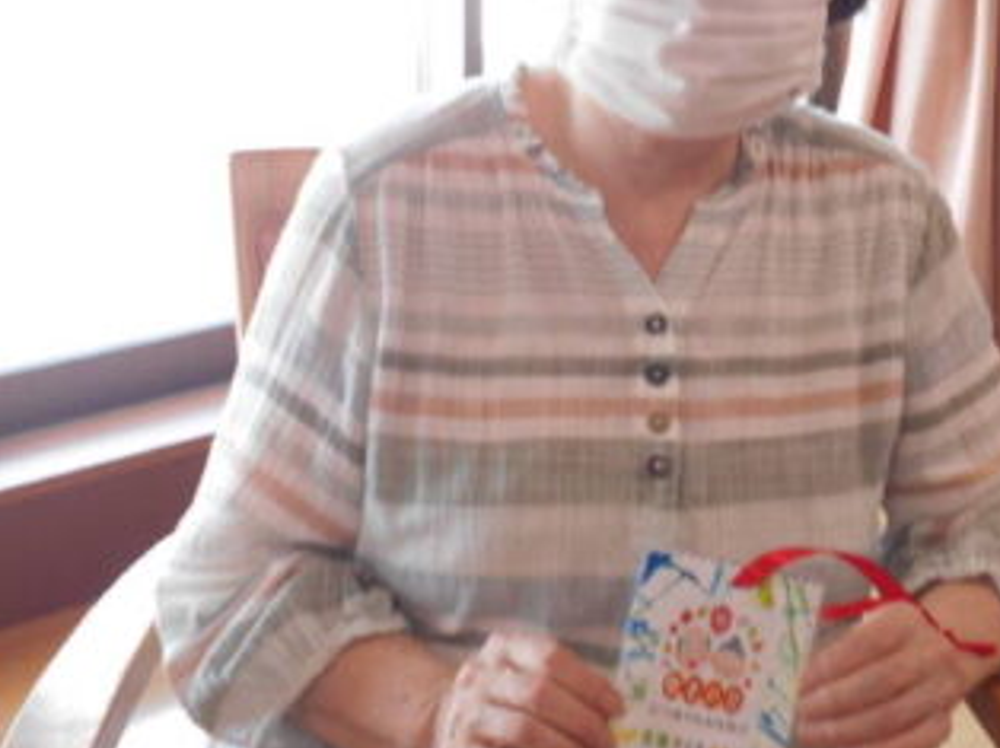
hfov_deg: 29.8
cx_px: 596
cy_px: 274
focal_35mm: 65
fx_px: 1876
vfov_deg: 22.5
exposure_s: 1/30
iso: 110
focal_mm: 5.8
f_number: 3.6
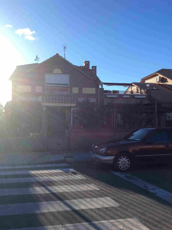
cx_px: 86
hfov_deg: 44.1
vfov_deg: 56.9
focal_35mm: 32
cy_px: 115
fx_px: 213
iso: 32
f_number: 2.4
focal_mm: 3.3
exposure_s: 1/1040
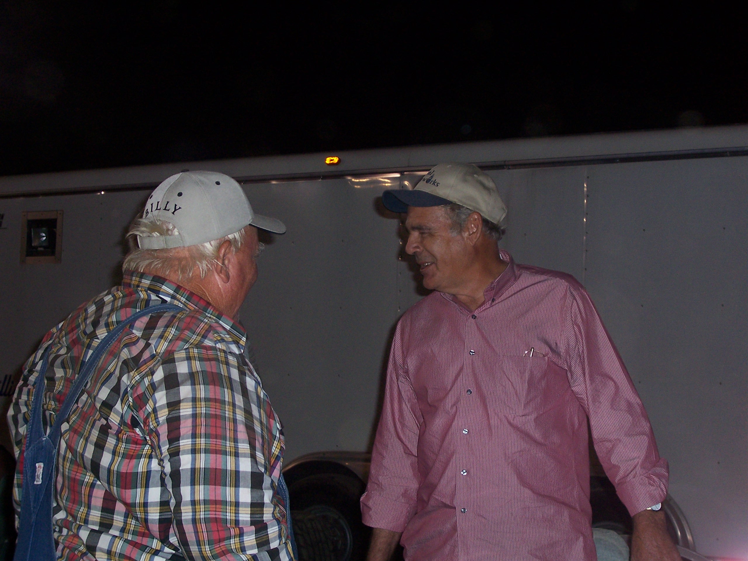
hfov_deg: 29.4
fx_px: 1426
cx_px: 374
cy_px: 280
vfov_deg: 22.3
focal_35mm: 66
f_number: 4
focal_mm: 10.8
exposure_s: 1/90
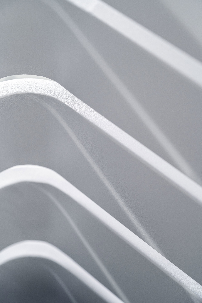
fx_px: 757
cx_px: 101
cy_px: 152
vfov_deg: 22.6
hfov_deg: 15.2
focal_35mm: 90
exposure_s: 1/125
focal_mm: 90
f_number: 6.3
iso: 2000
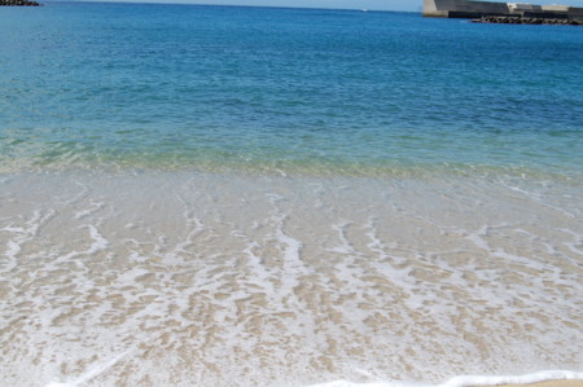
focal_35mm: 42
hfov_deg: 46.4
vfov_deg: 31.8
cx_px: 292
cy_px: 194
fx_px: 679
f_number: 10
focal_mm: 28
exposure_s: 1/400
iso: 200
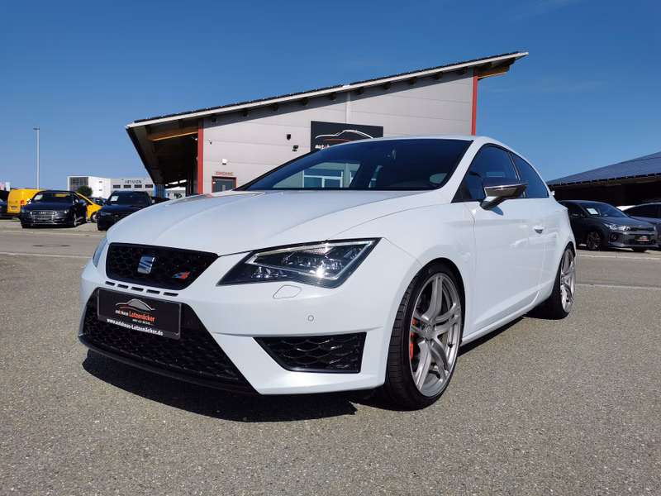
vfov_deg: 51.4
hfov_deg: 65.3
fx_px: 516
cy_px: 248
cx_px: 330
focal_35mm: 27
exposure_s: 1/5155
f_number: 1.8
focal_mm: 5.58
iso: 50
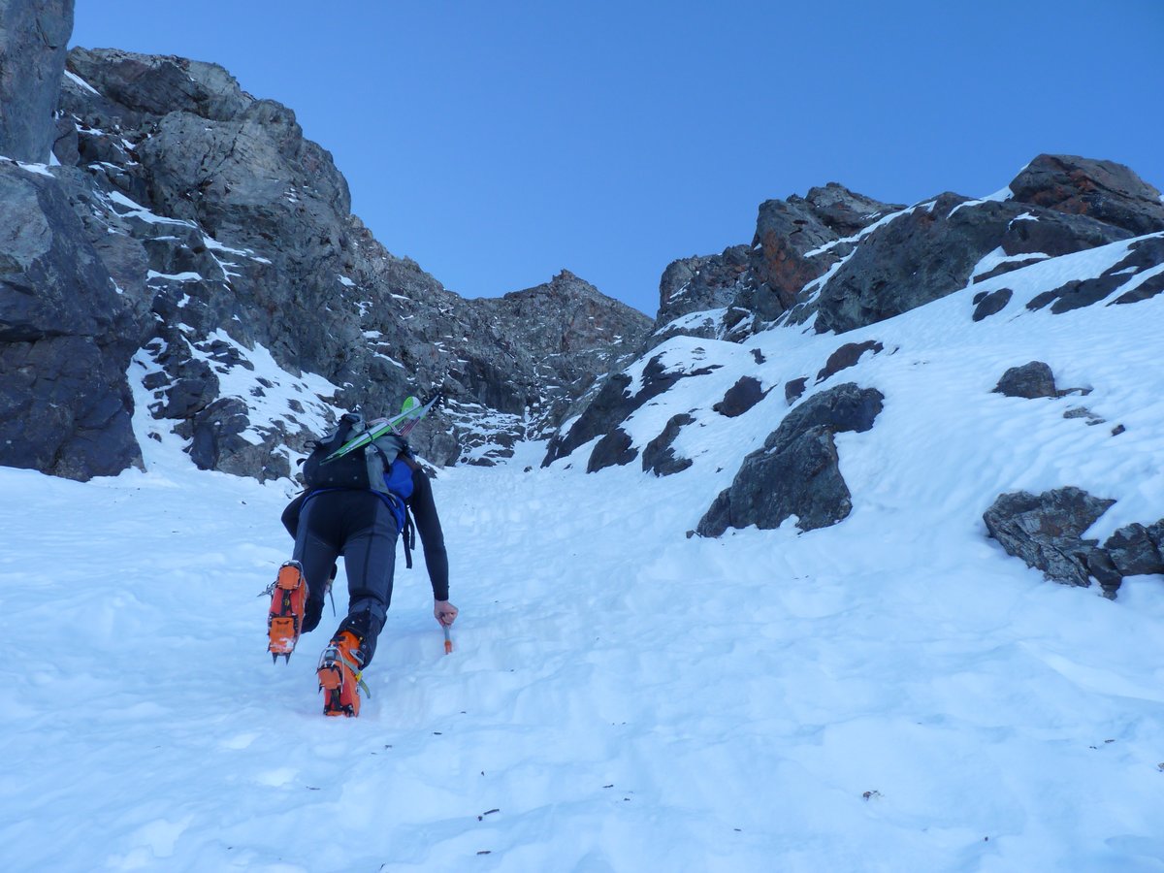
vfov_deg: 51.4
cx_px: 582
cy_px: 436
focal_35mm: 27
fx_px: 908
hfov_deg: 65.3
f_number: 4
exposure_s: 1/250
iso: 80
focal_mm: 4.8
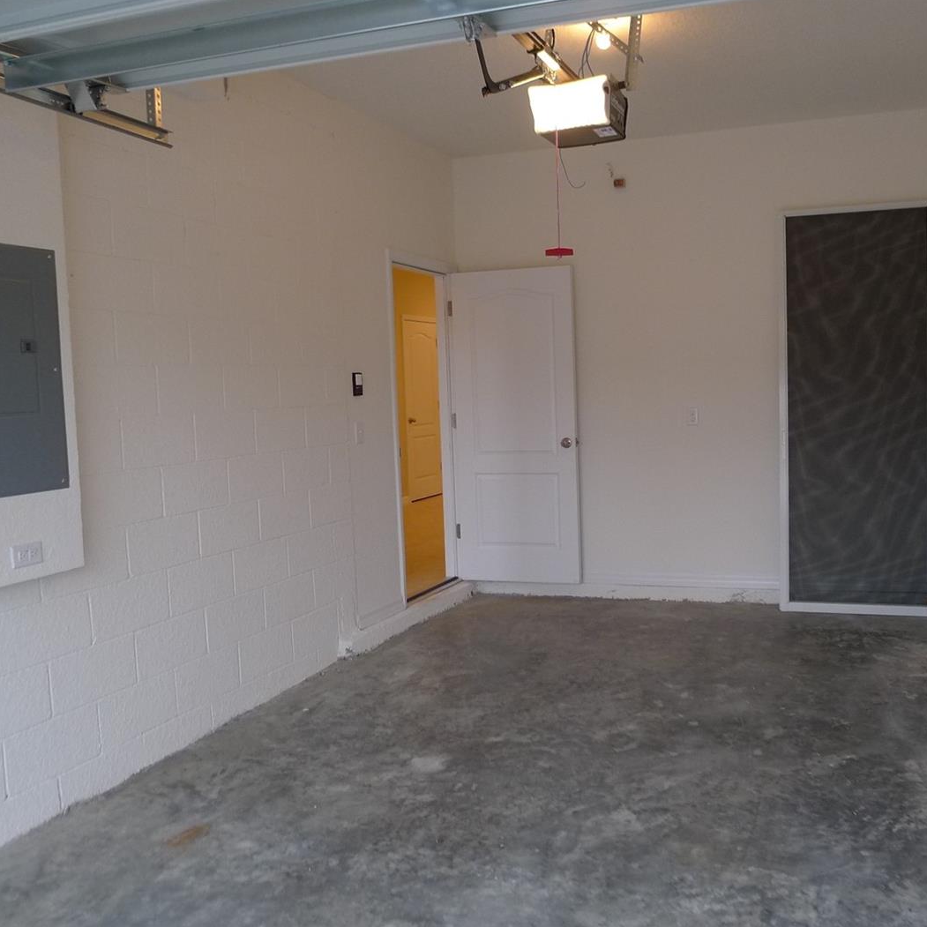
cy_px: 464
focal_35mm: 31
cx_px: 577
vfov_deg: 52.5
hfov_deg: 52.0
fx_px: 939
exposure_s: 1/60
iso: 200
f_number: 2
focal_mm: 5.1
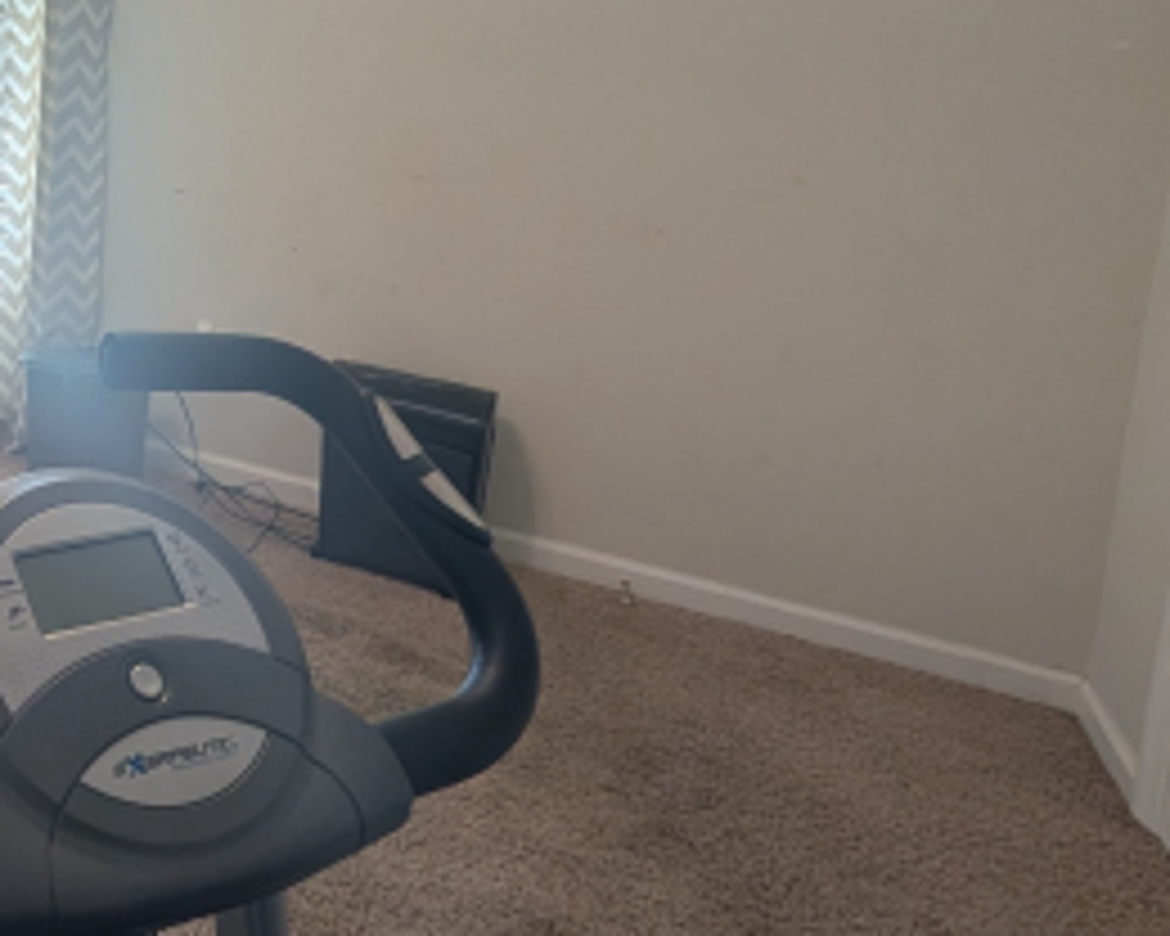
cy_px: 72
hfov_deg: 45.1
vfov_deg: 43.7
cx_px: -104
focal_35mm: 30
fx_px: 1039
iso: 59
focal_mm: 2.02
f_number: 1.7
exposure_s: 1/176
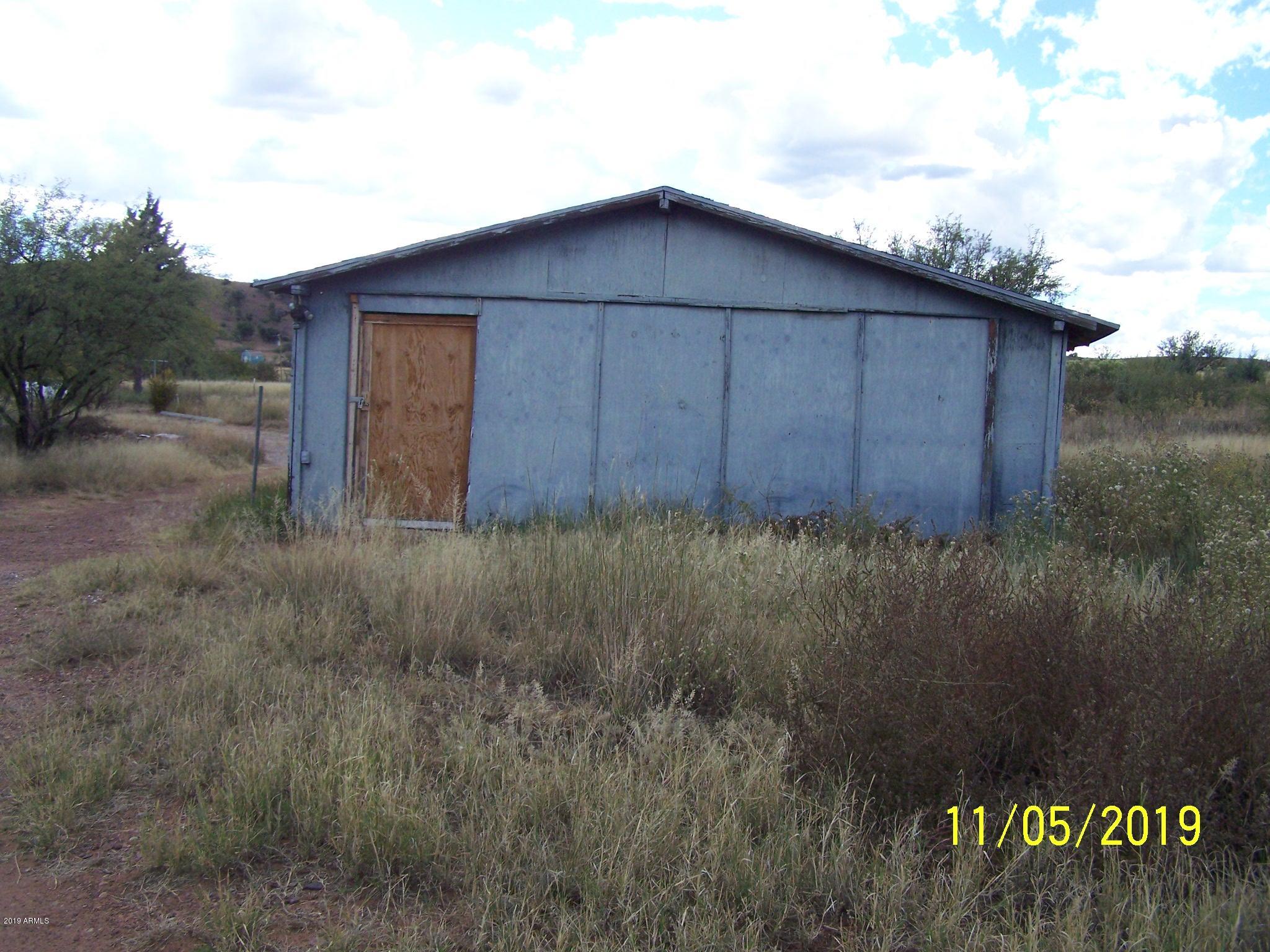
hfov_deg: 49.0
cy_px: 476
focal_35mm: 38
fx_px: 1394
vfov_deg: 37.7
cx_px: 635
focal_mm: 6.3
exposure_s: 1/1000
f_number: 2.8
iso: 160
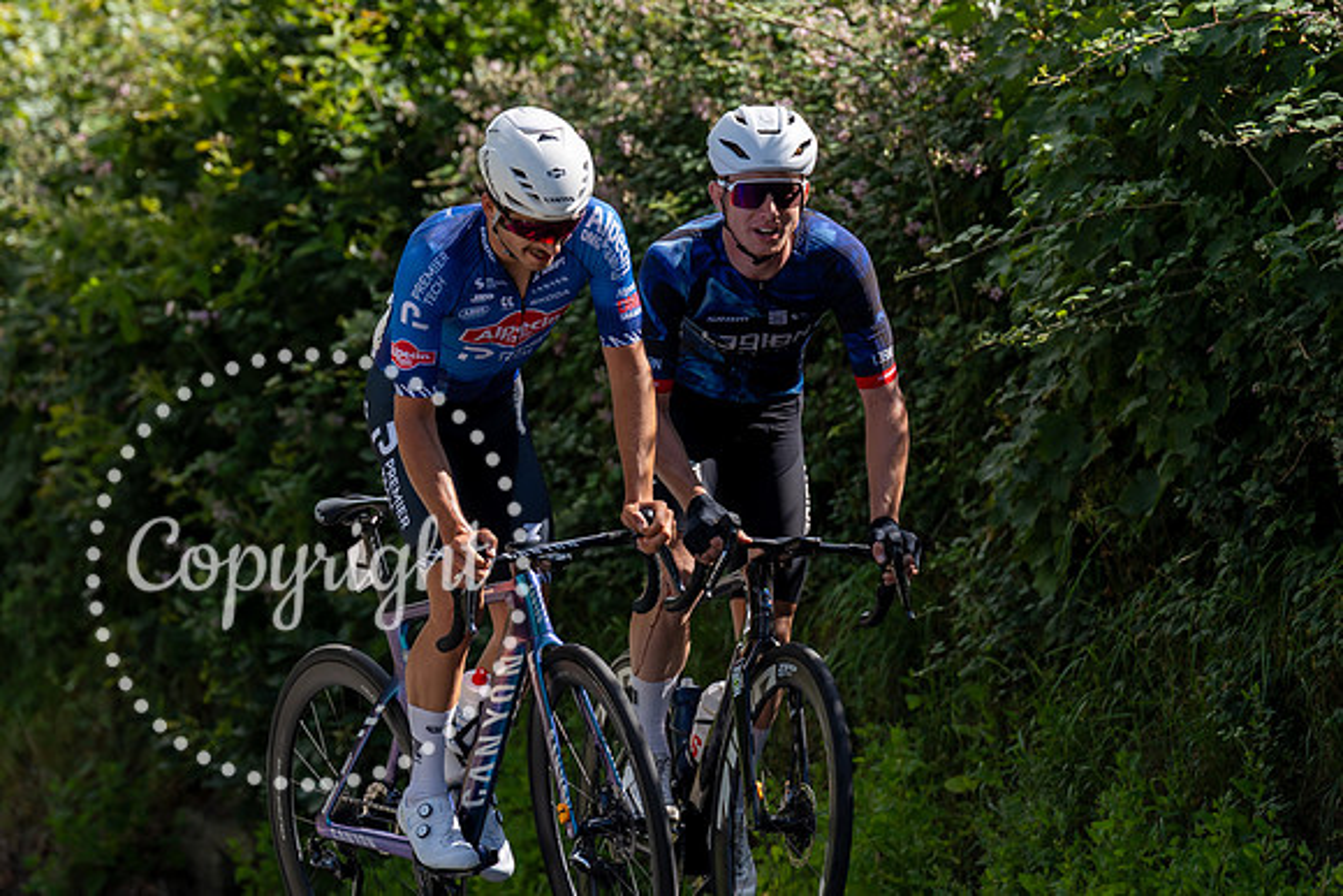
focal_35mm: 321
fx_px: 11989
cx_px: 461
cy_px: 176
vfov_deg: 4.3
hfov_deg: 6.4
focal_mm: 200
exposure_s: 1/1000
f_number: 3.5
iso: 100
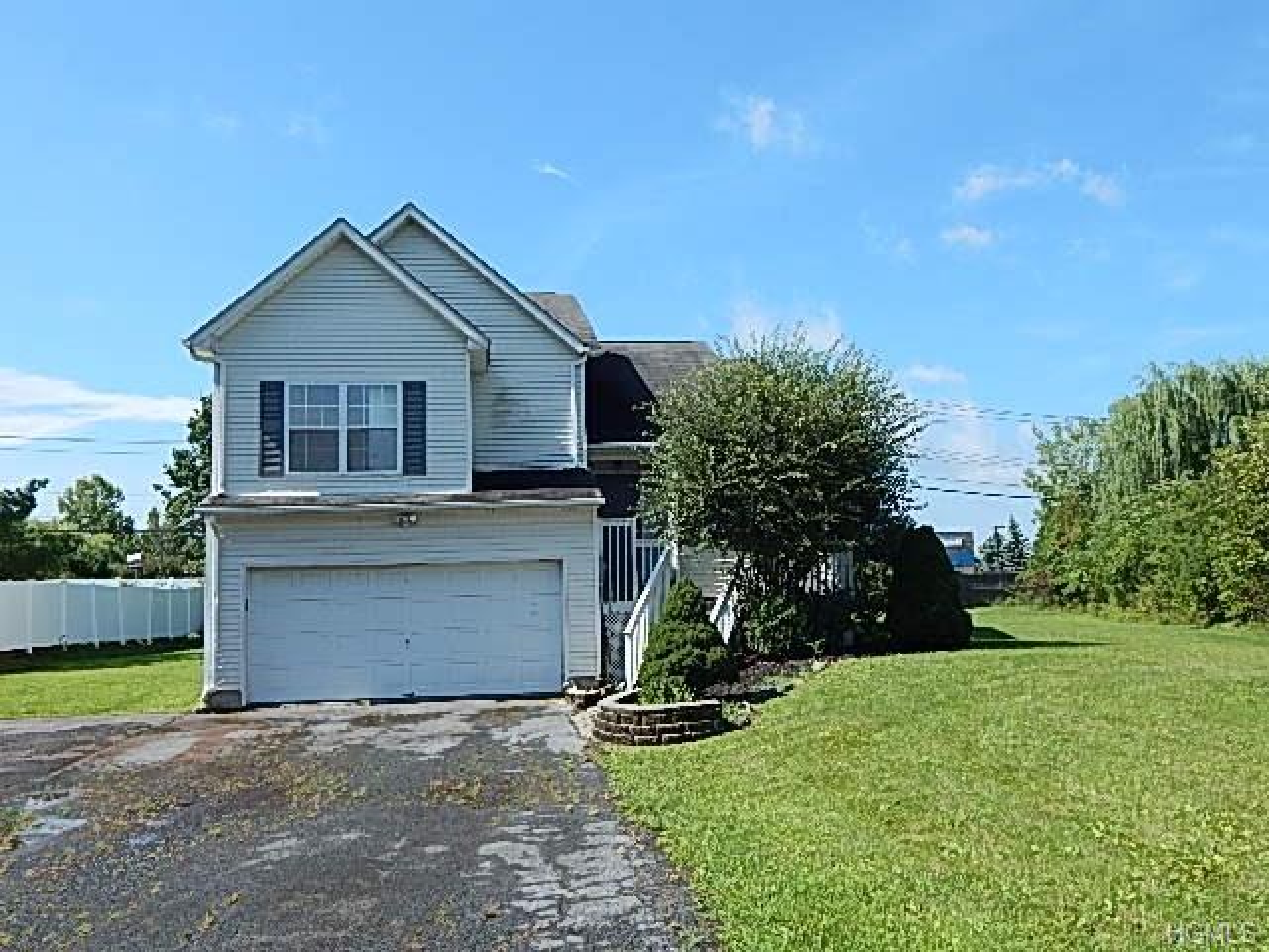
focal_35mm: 31
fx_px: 1136
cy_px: 476
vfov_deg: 45.4
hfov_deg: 58.4
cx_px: 634
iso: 125
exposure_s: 1/1250
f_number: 3.2
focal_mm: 5.6
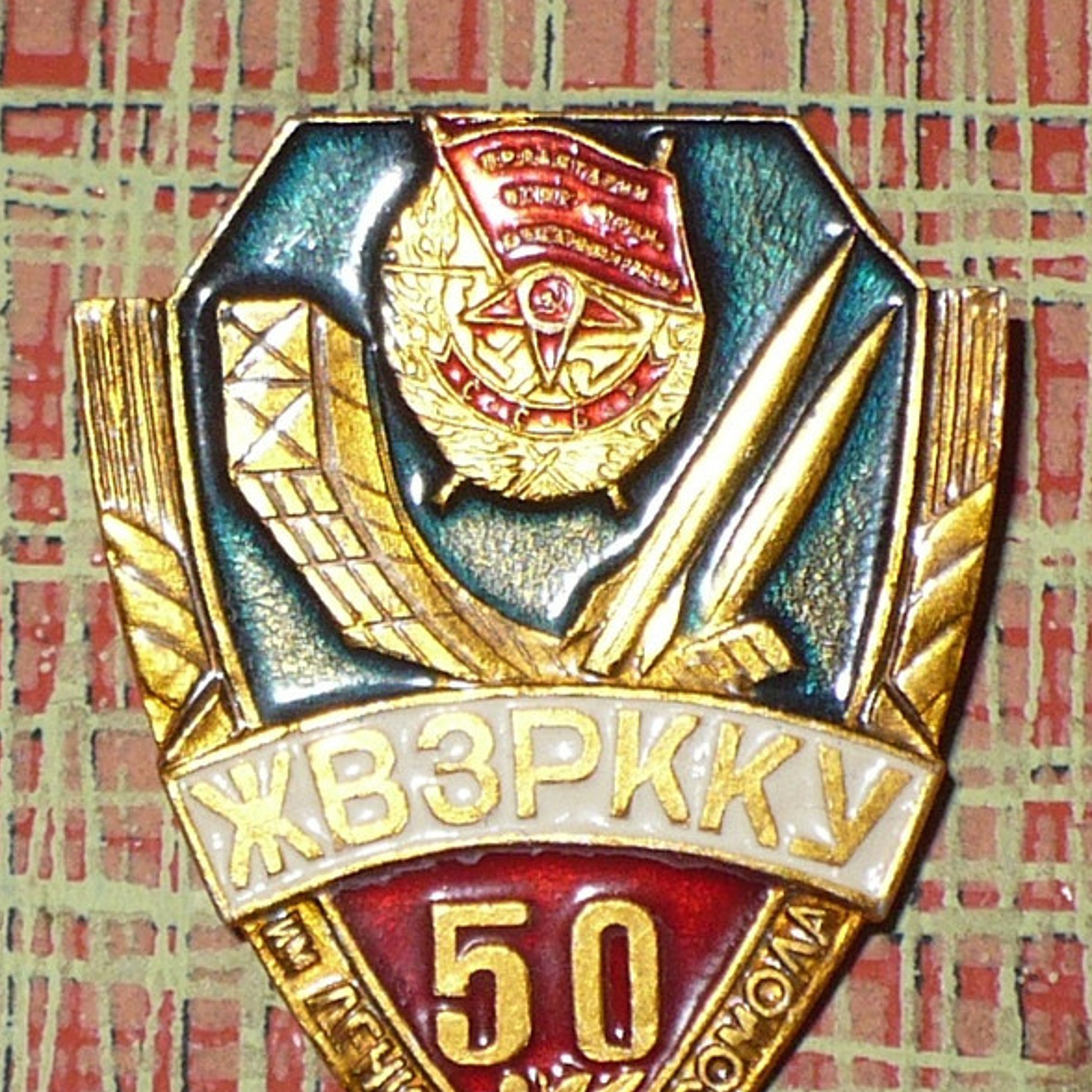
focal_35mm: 48
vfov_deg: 35.1
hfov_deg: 35.4
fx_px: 1713
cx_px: 546
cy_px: 698
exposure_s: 1/30
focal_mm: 6.1
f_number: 2.8
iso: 100
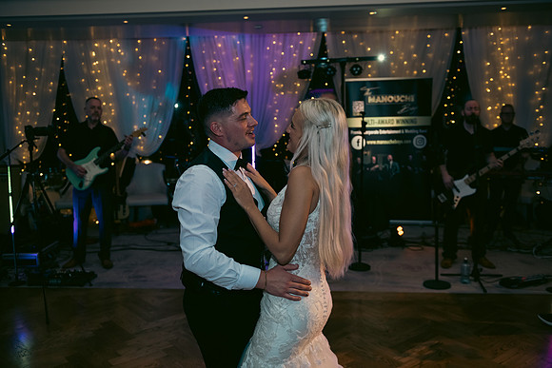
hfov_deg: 55.8
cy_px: 184
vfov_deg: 38.9
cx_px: 276
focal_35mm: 34
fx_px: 521
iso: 640
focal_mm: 34
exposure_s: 1/160
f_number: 3.5
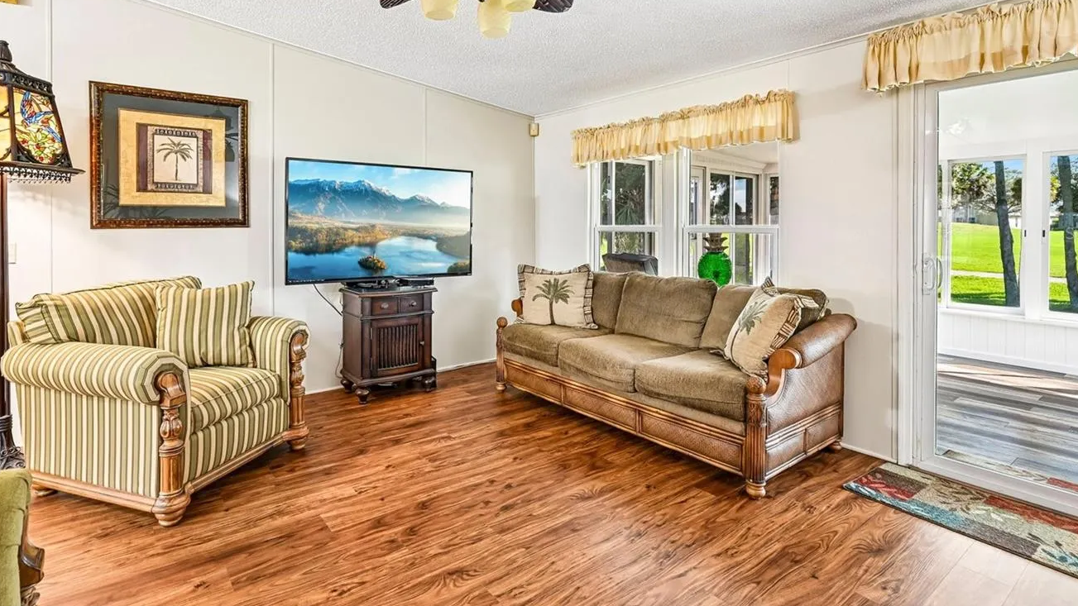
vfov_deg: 60.3
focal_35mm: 18
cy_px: 233
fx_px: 515
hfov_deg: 92.3
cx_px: 477
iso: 400
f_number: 8
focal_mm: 14
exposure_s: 1/3.33
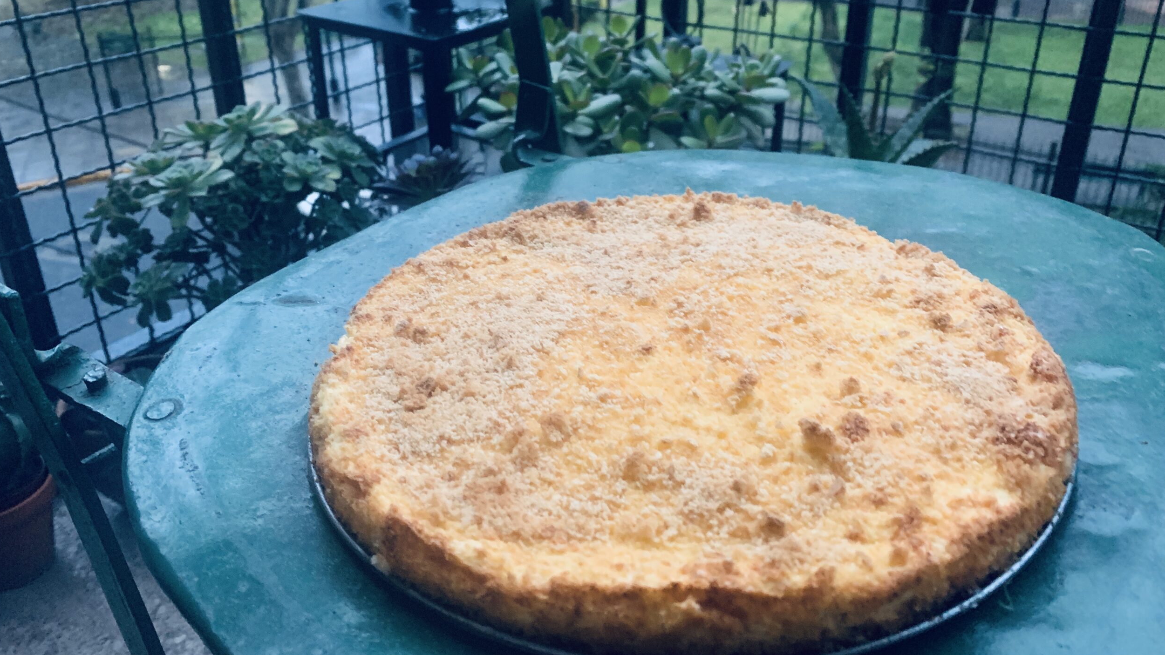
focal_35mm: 29
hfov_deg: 66.1
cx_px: 575
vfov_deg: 39.9
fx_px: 896
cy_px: 237
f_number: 1.8
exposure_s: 1/38
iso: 400
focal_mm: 4.25
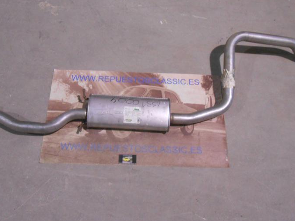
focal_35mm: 31
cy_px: 112
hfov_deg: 58.3
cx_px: 136
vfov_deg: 45.4
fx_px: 264
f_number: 3.5
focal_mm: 4.6
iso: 400
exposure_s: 1/25
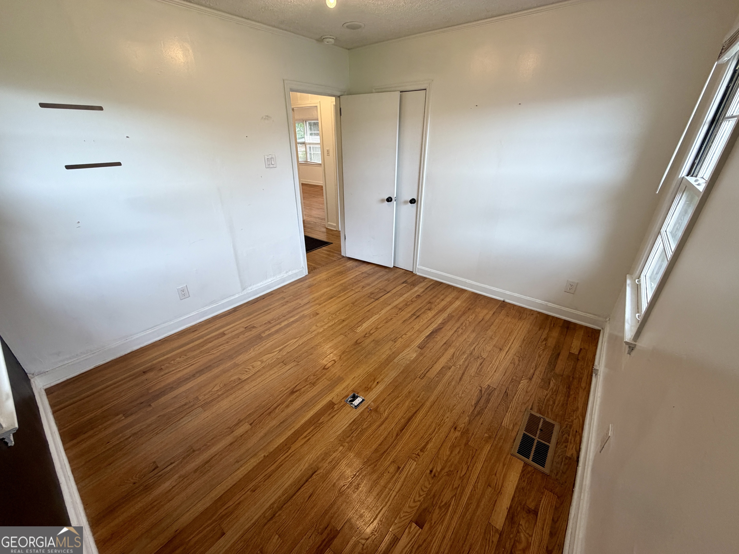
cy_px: 277
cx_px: 370
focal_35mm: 14
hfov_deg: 102.1
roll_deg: +0.3
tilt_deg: -25.6
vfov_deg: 85.7
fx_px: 299
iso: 160
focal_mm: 2.22
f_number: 2.2
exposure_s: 1/120
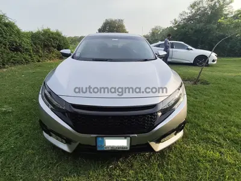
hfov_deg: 91.0
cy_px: 90
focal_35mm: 17
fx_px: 118
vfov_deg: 74.7
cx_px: 120
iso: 50
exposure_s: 1/775
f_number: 2.2
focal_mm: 1.65
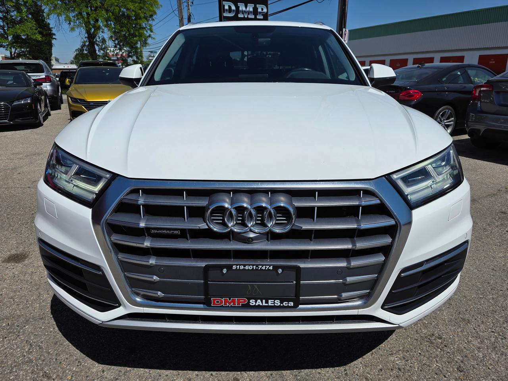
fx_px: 338
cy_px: 190
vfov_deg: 58.9
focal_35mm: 23
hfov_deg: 73.9
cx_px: 254
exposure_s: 1/3891
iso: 25
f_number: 1.7
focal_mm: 6.3
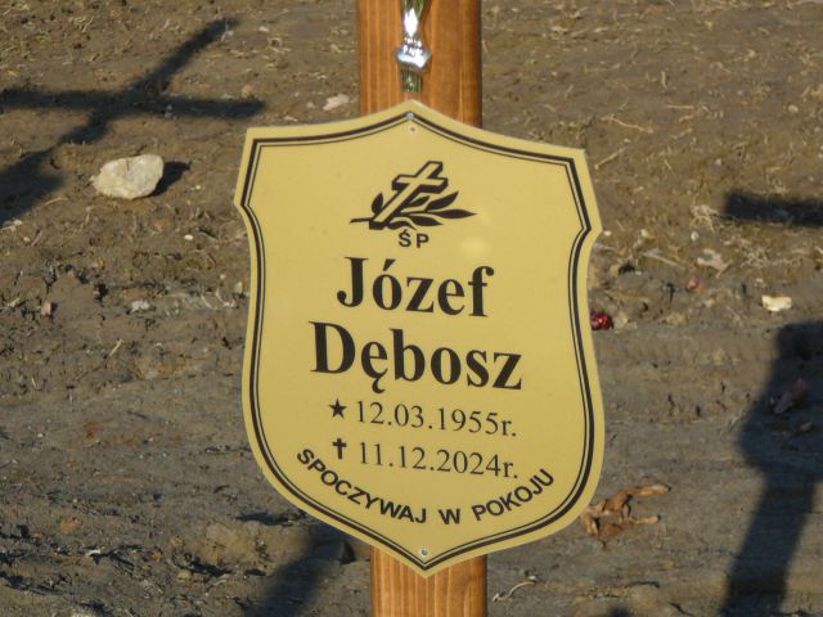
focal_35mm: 118
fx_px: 2805
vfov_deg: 12.6
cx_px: 412
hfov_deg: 16.7
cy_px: 308
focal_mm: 17.6
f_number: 3.9
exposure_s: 1/640
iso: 80
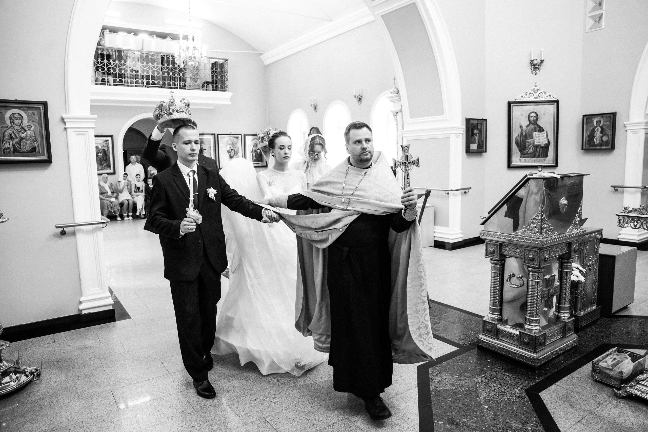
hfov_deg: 73.7
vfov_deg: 53.1
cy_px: 216
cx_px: 324
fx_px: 432
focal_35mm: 24
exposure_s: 1/200
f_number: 4
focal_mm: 24
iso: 8000
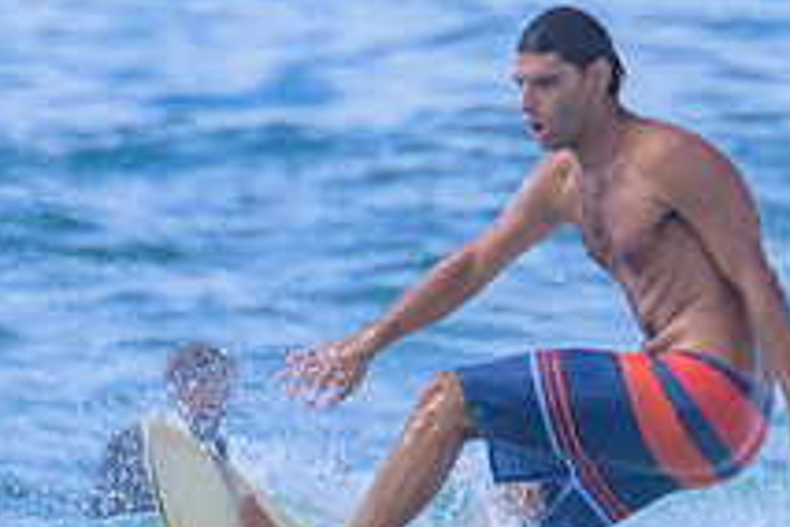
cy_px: 606
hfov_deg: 0.7
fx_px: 65280
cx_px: 489
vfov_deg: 0.5
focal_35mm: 2975
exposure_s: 1/2000
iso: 1000
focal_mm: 800
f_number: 11
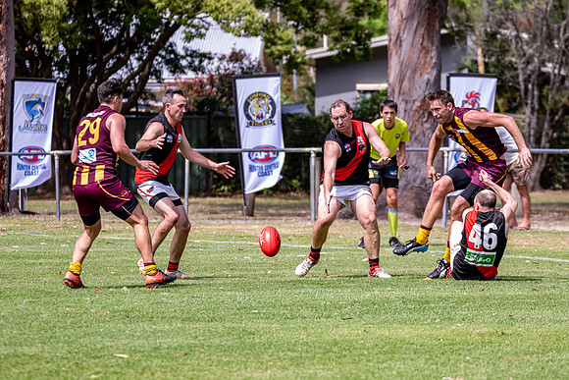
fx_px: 4408
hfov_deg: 7.4
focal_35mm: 279
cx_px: 329
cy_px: 183
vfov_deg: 4.9
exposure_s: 1/2000
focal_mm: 200
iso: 800
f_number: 6.3
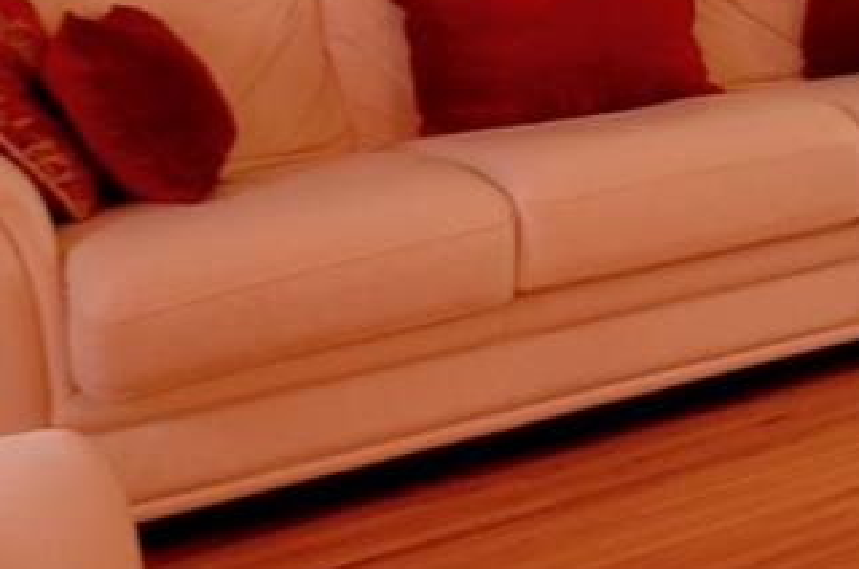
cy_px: -368
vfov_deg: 13.1
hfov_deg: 16.1
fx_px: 2286
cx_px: 1758
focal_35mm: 96
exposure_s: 1/6
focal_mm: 10
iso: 100
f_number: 5
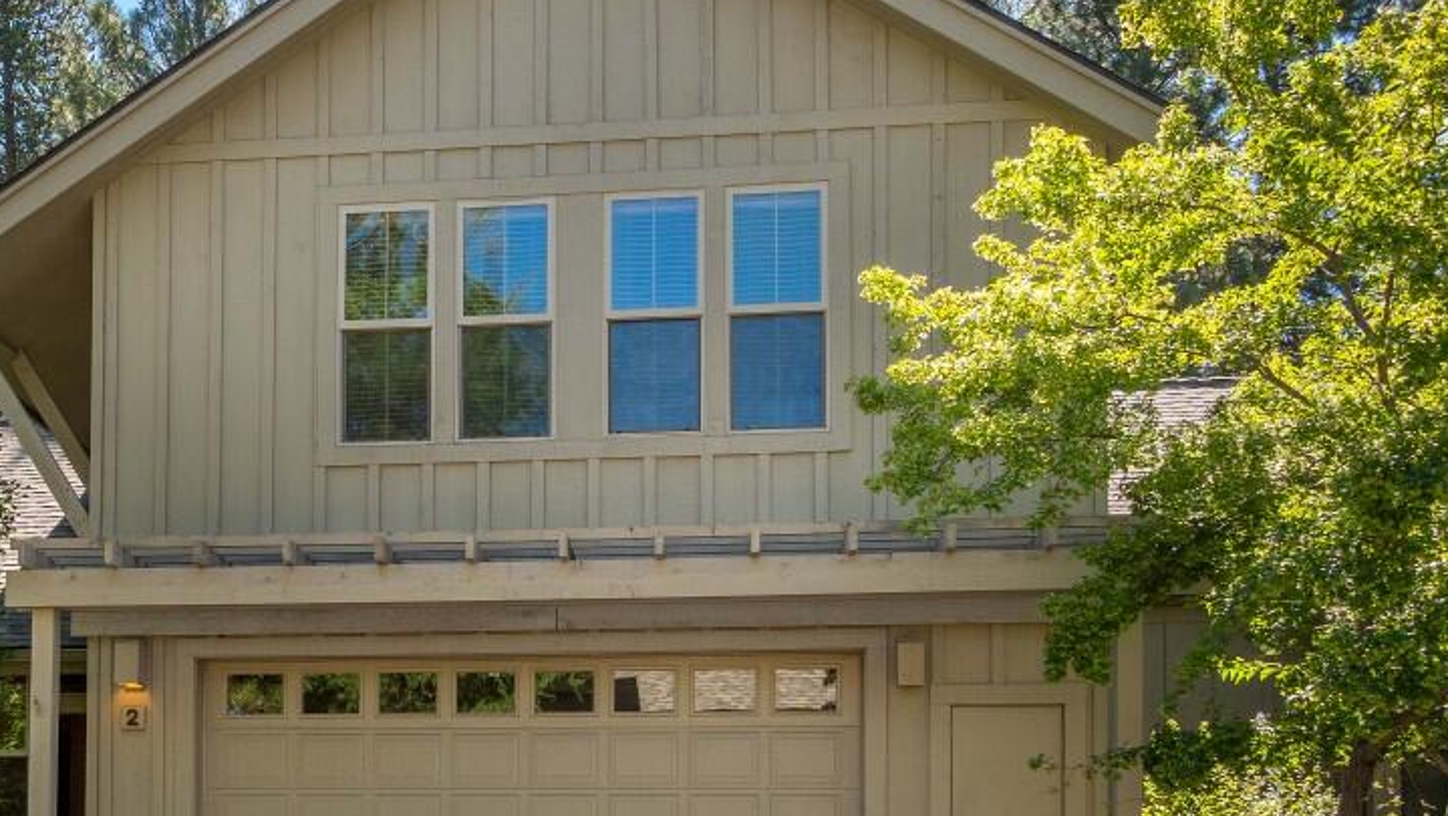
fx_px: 1997
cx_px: 312
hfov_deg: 38.5
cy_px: 528
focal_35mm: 52
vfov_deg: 23.0
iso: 400
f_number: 8
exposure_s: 1/250
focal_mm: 21
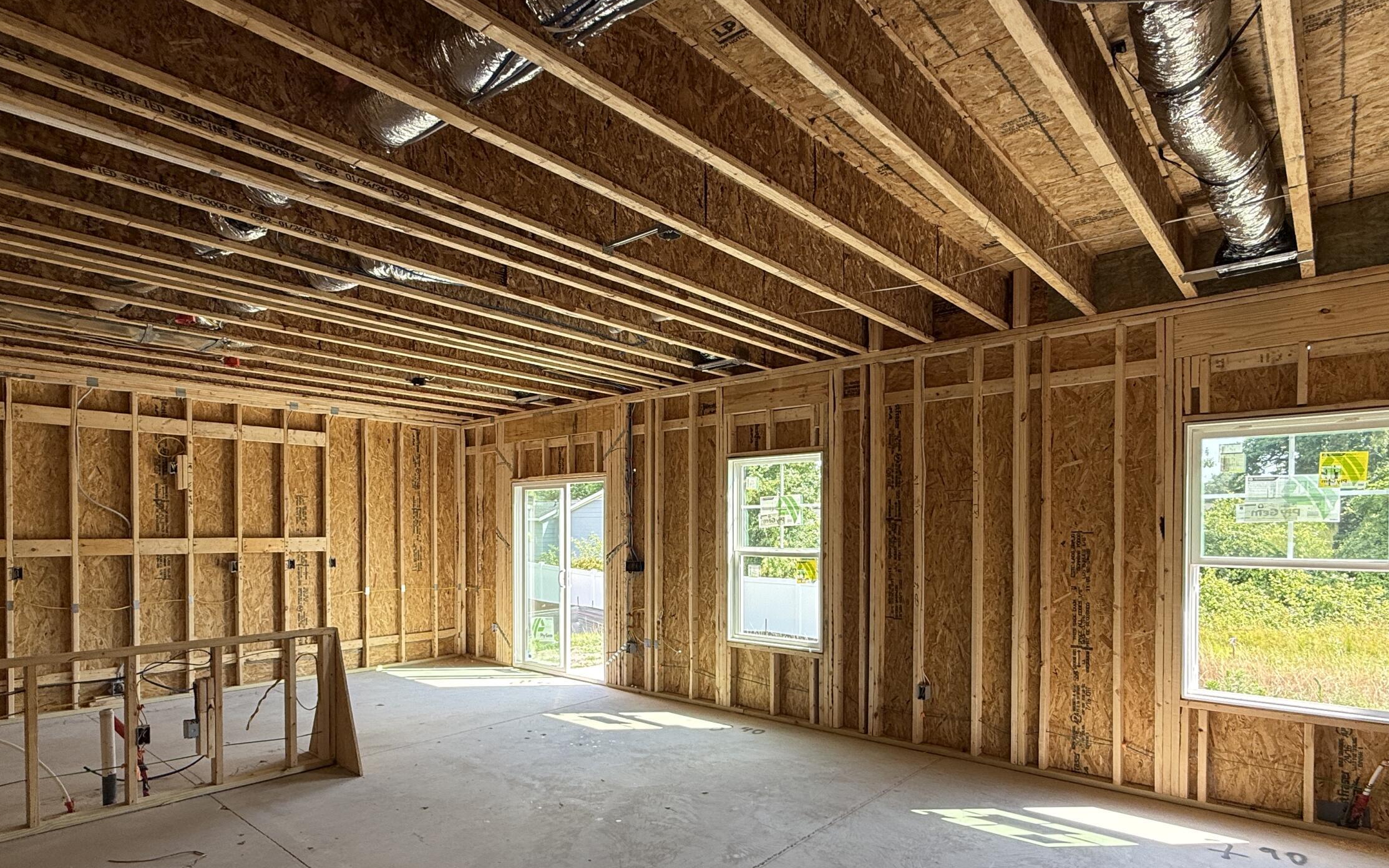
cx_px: 686
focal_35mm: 20
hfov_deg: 85.1
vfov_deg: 59.0
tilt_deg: +0.4
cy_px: 537
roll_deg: +0.0
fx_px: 757
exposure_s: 1/141
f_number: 2.2
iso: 64
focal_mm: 2.22
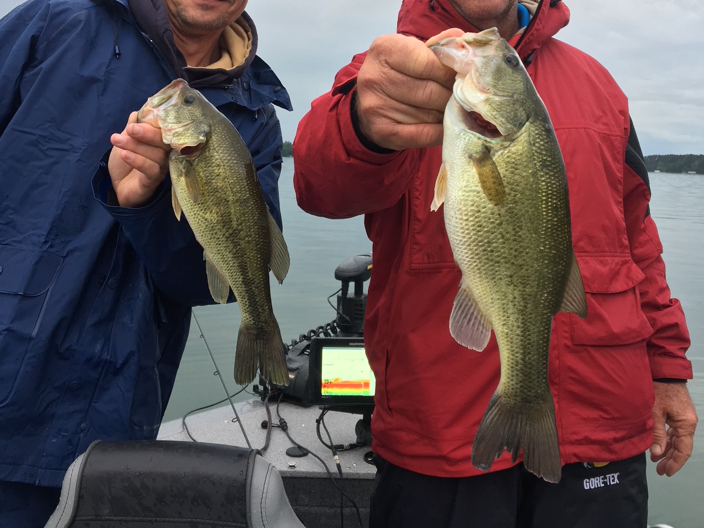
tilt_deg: +2.9
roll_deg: -3.2
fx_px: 793
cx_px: 353
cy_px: 137
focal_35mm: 39
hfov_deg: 47.9
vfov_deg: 36.0
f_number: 2.2
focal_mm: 4.15
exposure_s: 1/120
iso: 40
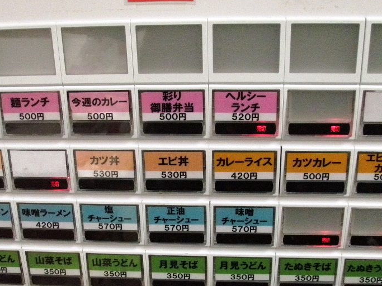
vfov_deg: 25.6
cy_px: 182
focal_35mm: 57
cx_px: 155
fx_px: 629
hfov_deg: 33.7
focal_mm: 6.7
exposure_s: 1/125
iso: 800
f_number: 3.5
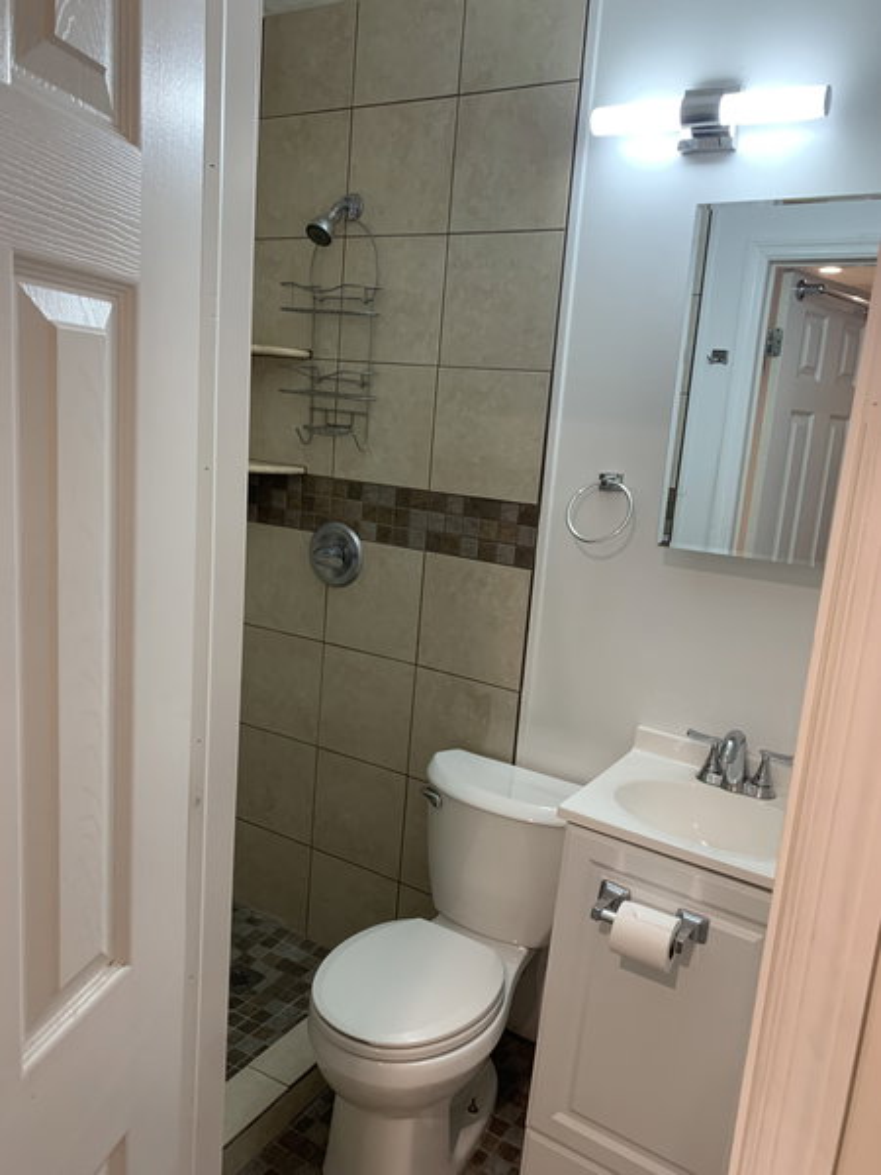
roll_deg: -3.4
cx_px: 440
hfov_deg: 53.1
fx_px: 882
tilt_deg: -9.8
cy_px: 588
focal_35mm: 26
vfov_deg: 67.3
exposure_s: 1/60
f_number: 1.8
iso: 160
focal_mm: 4.25
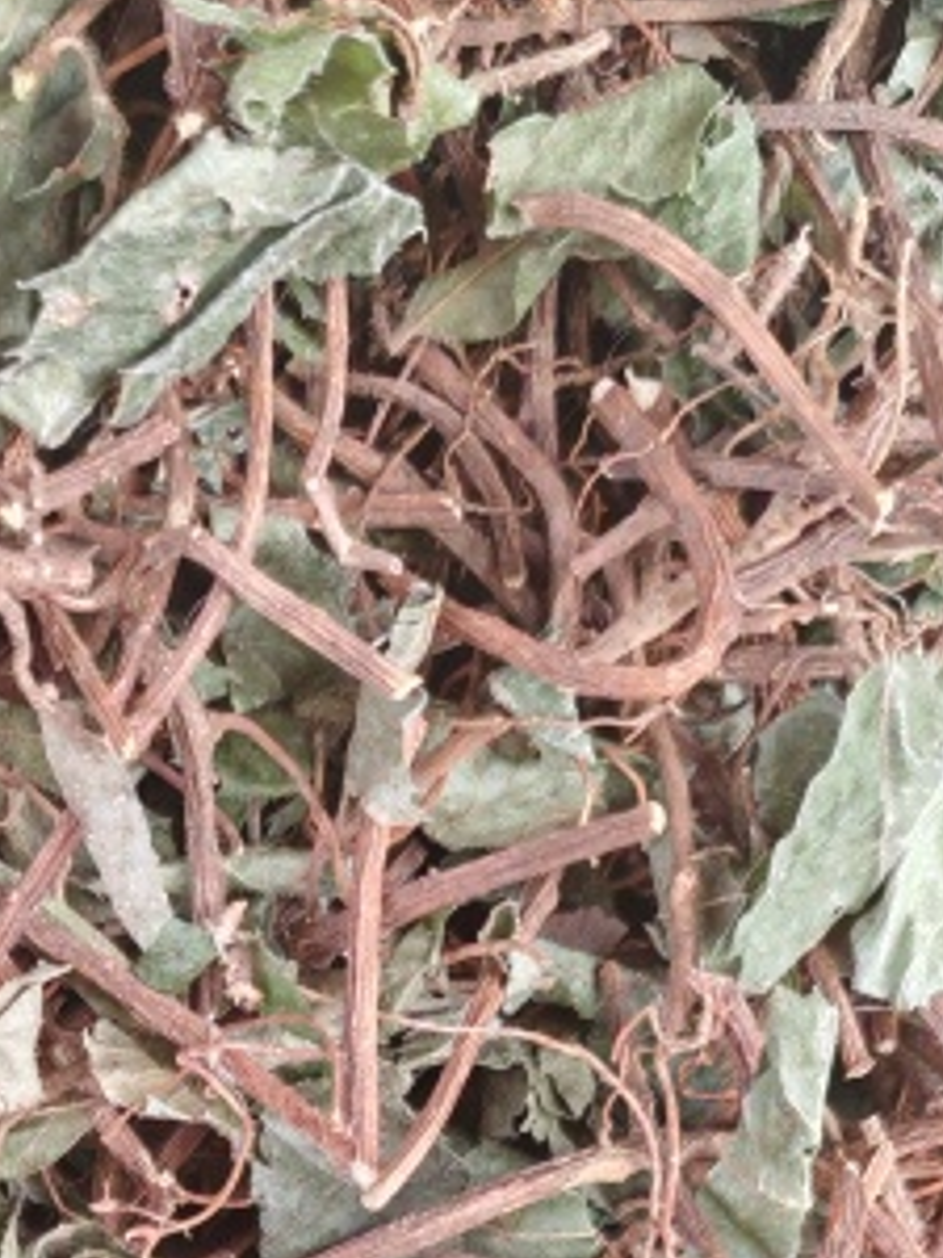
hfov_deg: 14.8
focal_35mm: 96
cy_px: 1843
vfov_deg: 18.3
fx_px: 3487
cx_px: -226
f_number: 1.95
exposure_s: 1/100
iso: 320
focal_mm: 5.52
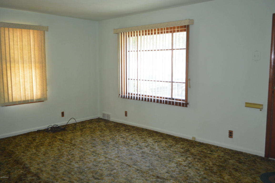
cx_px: 138
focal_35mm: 33
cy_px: 92
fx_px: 252
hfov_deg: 57.3
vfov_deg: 39.9
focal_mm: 22
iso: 900
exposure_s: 1/60
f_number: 3.8
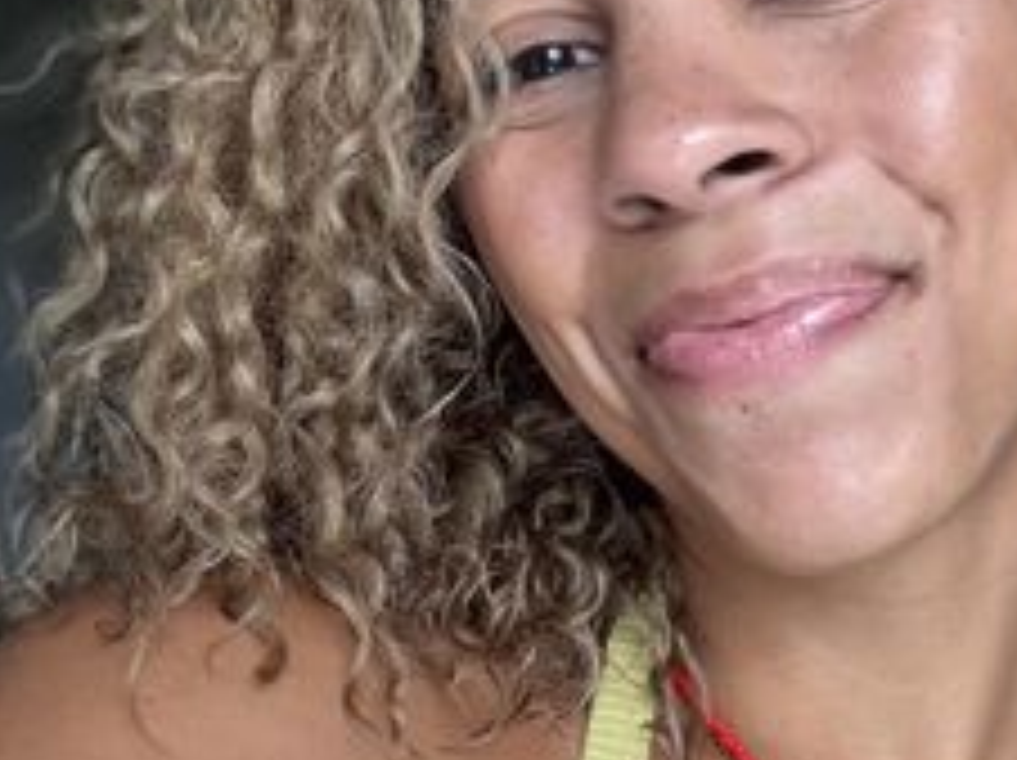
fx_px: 2289
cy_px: 888
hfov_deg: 24.4
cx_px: 904
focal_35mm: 78
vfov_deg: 18.0
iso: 80
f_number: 1.9
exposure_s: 1/106
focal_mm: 2.69
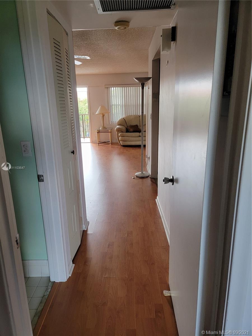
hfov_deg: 56.8
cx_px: 126
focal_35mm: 24
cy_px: 168
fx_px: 233
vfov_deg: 71.6
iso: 250
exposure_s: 1/119
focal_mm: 6.7
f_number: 1.8
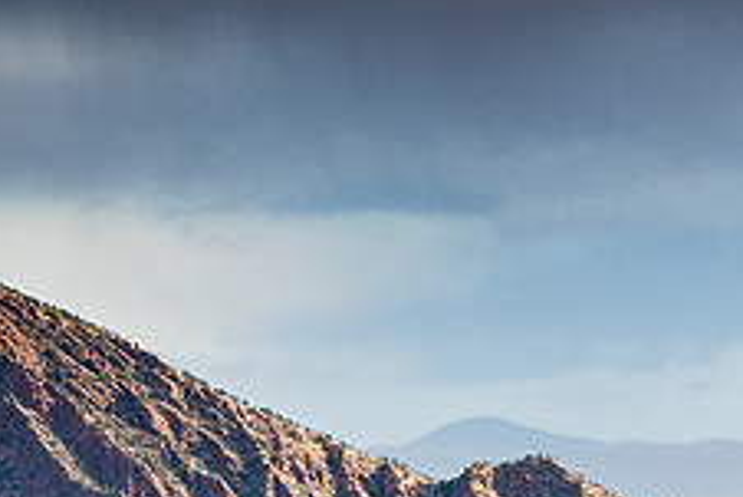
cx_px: 401
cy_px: 515
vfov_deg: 3.0
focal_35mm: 461
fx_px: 9520
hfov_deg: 4.5
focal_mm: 120
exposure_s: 1/250
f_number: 11
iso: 400
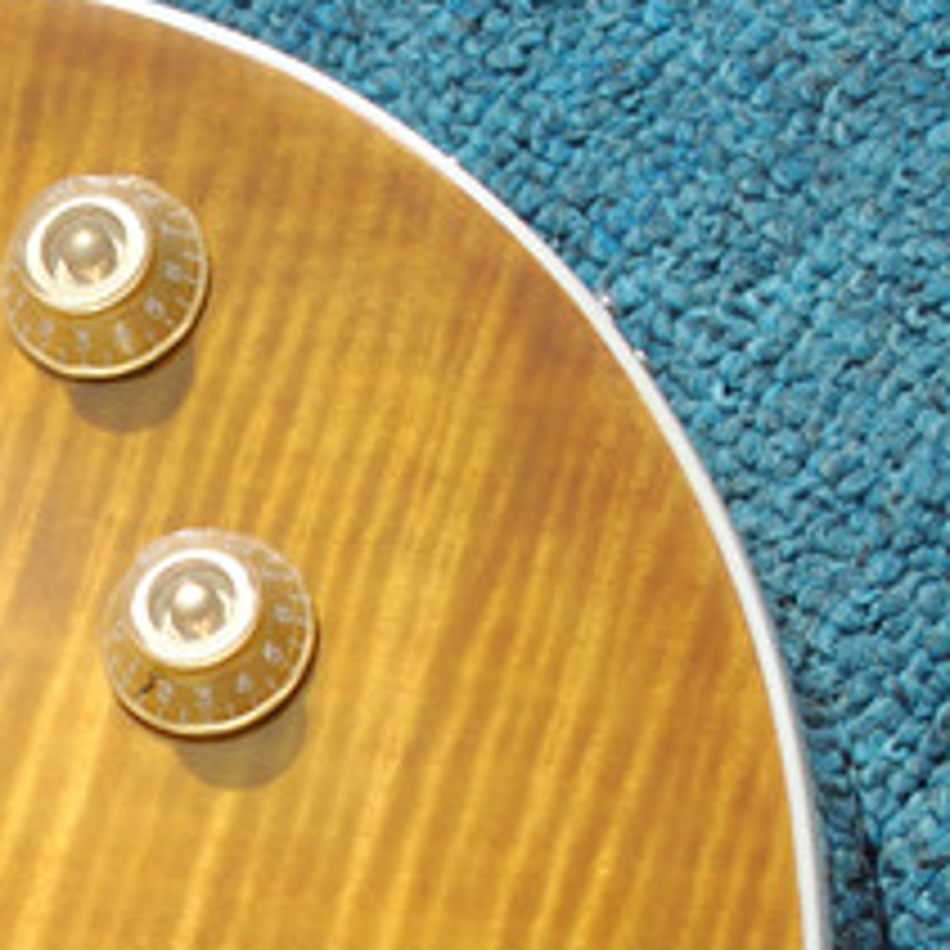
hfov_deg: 7.1
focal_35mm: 242
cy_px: 1371
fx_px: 7514
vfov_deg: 7.1
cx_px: -729
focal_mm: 40
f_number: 9
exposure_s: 1/320
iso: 100
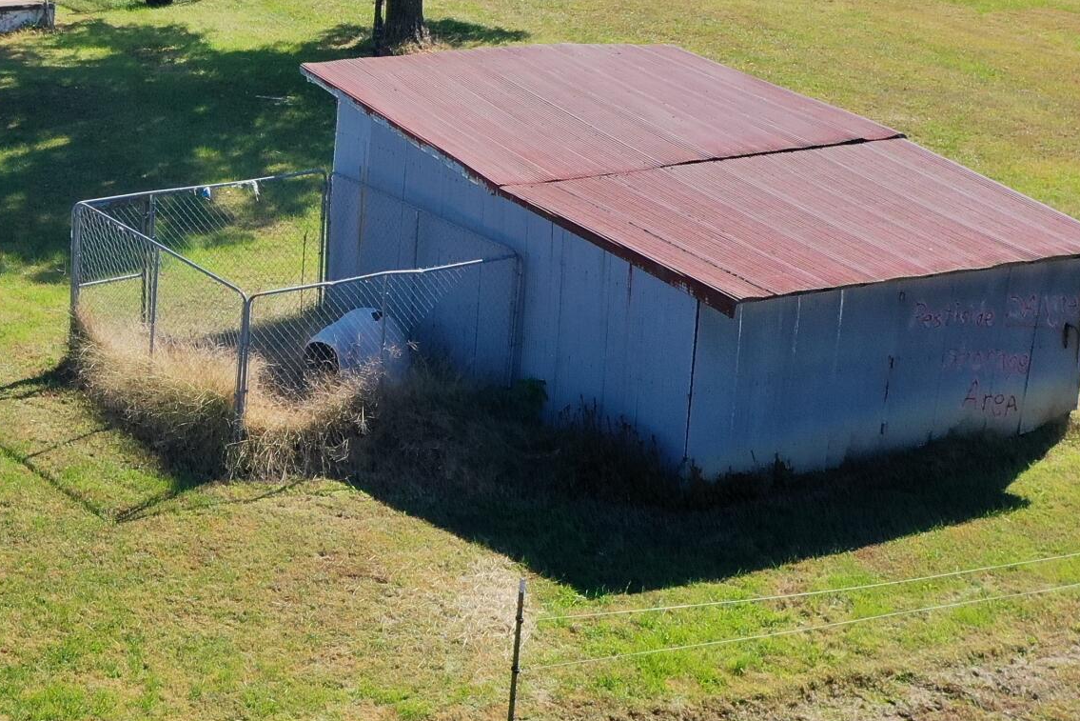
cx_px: -74
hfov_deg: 25.6
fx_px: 2220
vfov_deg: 18.3
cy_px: 173
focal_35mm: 74
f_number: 5
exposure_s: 1/320
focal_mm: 10.26
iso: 100
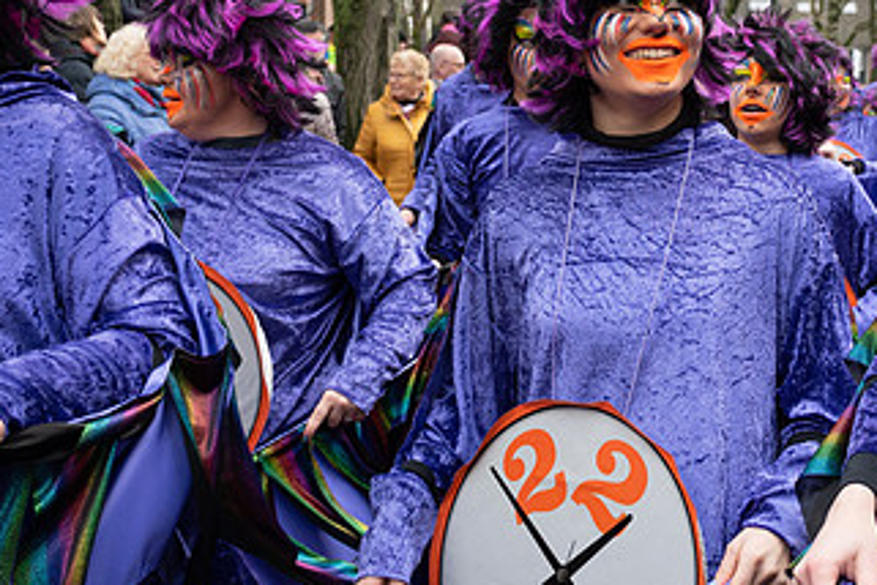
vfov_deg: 20.8
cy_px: 193
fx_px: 1583
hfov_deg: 30.2
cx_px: 702
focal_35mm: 65
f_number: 4
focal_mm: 24
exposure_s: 1/800
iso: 400
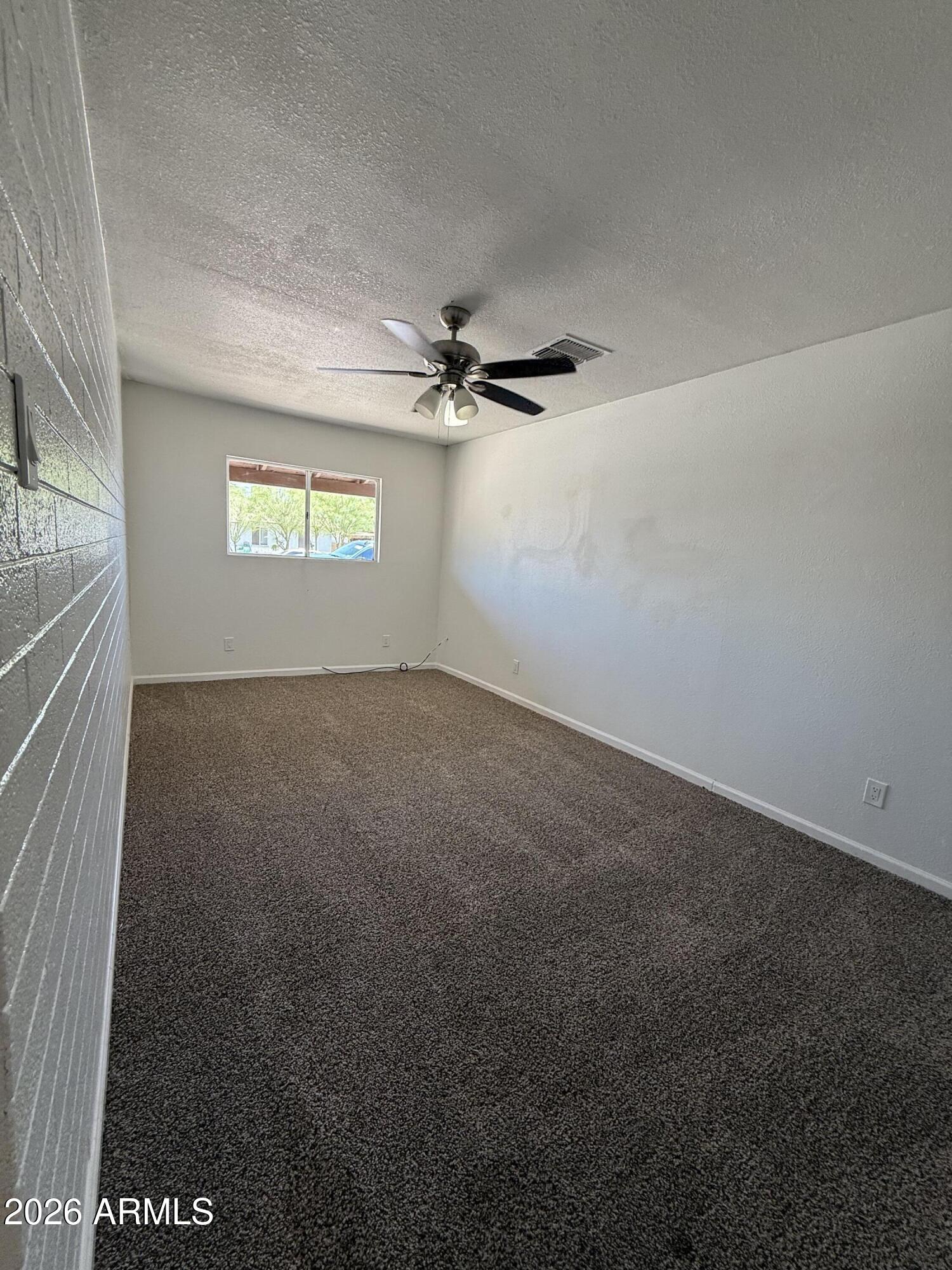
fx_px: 513
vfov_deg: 102.1
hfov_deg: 85.7
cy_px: 635
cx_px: 476
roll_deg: -3.9
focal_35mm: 14
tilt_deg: -9.4
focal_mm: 2.22
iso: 80
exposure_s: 1/99
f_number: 2.2
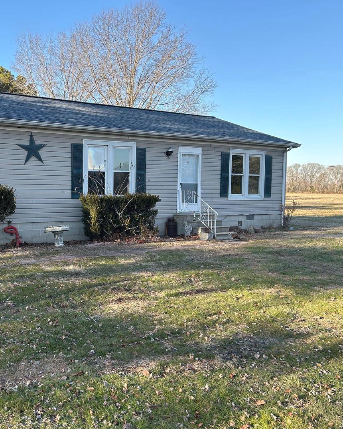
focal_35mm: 34
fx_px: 431
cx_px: 90
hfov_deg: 42.2
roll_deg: -1.1
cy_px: 214
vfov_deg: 52.8
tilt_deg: -3.5
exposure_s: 1/827
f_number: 1.5
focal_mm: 5.7
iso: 50
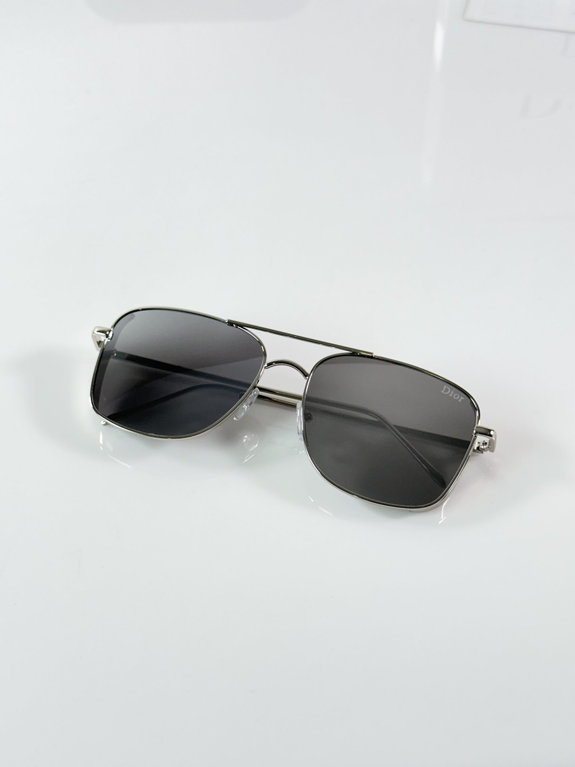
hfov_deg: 30.3
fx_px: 1063
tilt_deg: -46.1
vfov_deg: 39.7
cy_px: 384
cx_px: 288
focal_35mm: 48
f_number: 1.78
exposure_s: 1/100
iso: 64
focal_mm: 6.86
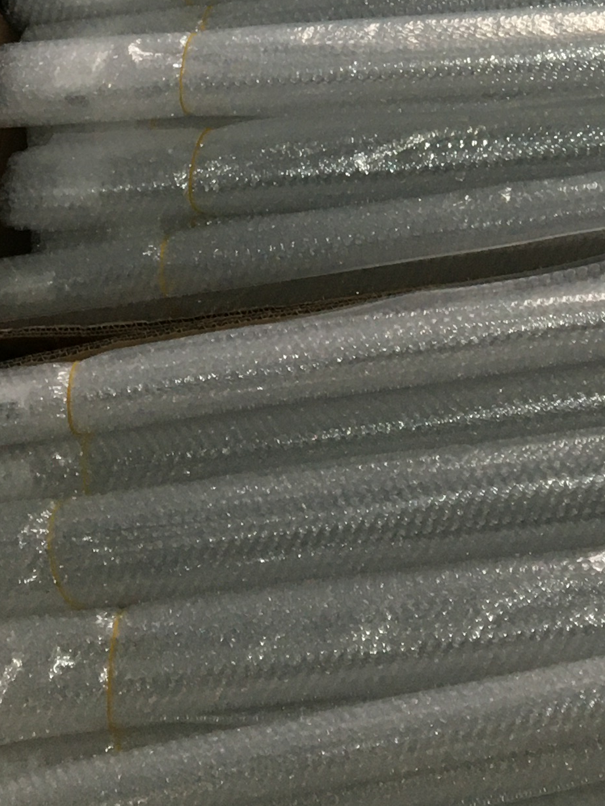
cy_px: -352
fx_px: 2214
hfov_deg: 15.5
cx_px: 464
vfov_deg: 18.6
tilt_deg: -48.6
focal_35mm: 95
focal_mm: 4.15
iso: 80
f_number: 2.2
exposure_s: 1/33
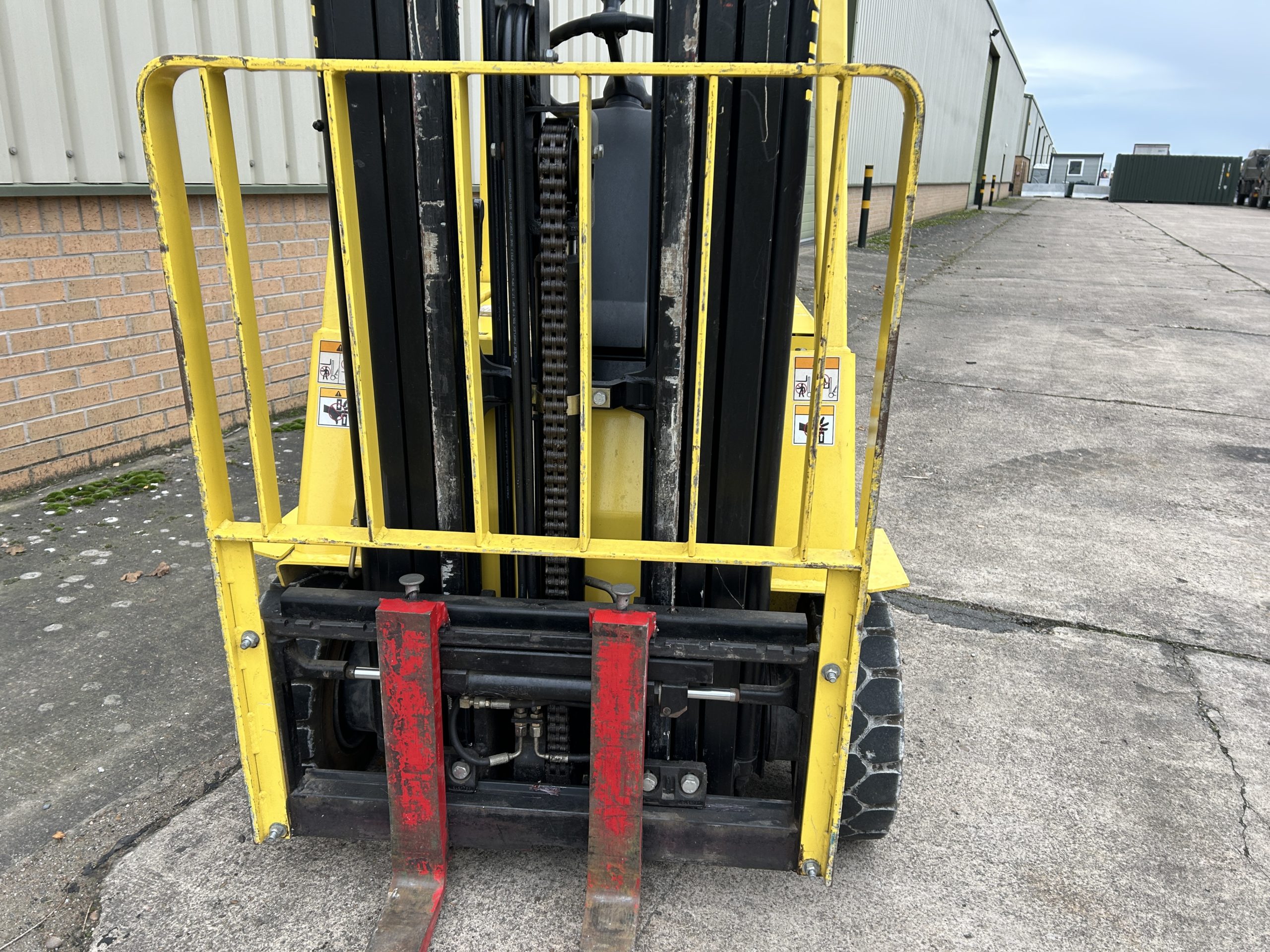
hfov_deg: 67.3
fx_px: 954
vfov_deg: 53.1
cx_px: 635
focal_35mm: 26
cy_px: 476
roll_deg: -2.5
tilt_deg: -17.8
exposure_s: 1/121
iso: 64
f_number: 1.5
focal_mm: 5.7
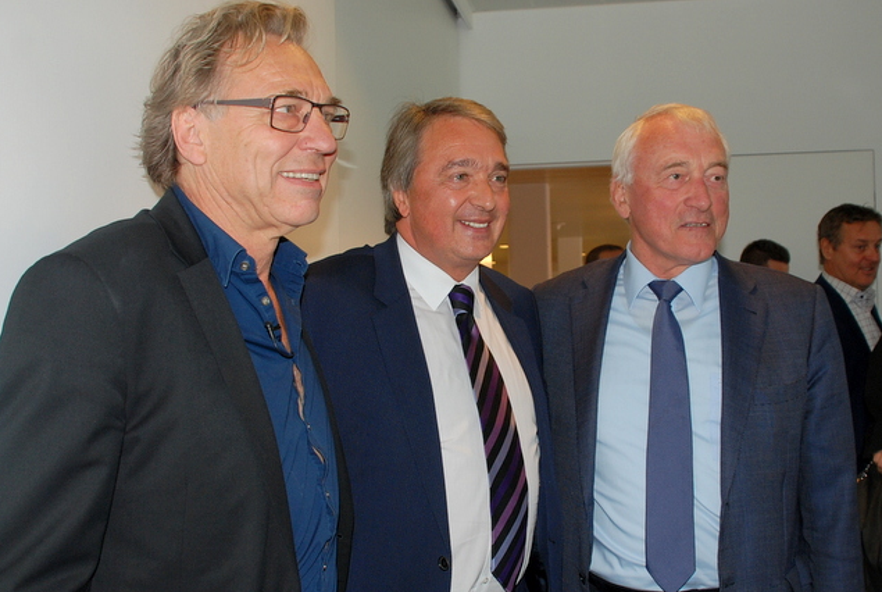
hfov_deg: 55.7
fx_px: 835
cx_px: 438
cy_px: 334
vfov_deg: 39.0
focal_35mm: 34
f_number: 3.8
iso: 320
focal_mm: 20
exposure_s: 1/60
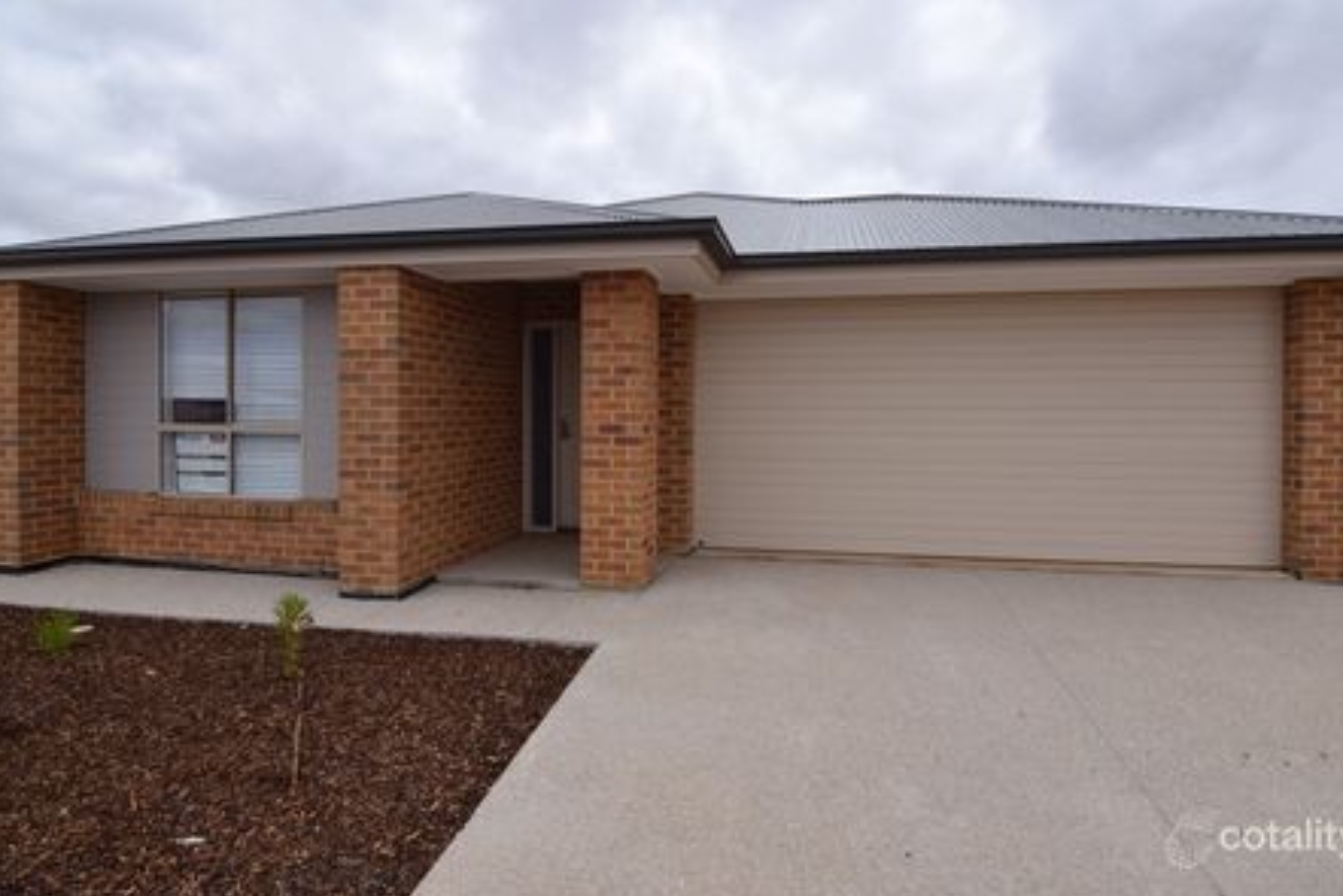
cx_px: 696
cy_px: 424
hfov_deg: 91.5
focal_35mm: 18
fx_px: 654
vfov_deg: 68.8
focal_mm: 11
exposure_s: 1/1250
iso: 100
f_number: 5
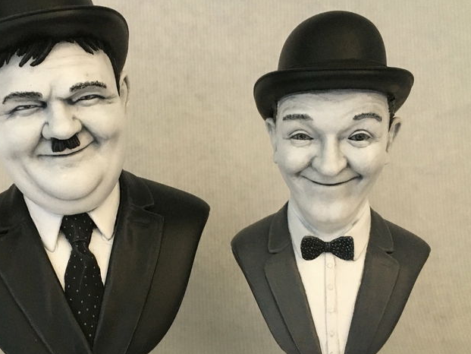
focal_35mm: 42
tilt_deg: -12.4
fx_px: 572
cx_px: 174
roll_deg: +2.6
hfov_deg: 44.4
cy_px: 212
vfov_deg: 34.3
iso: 200
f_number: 2.2
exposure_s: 1/17
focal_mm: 4.15
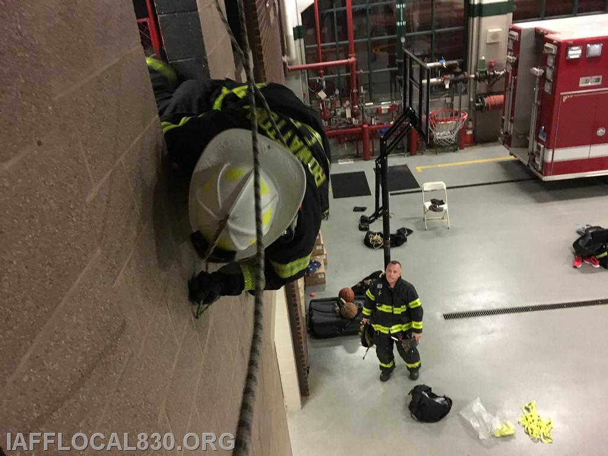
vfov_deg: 48.2
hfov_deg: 61.7
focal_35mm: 29
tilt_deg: -26.8
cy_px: 228
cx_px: 304
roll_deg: +4.8
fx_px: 509
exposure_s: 1/15
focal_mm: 4.15
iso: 320
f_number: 2.2
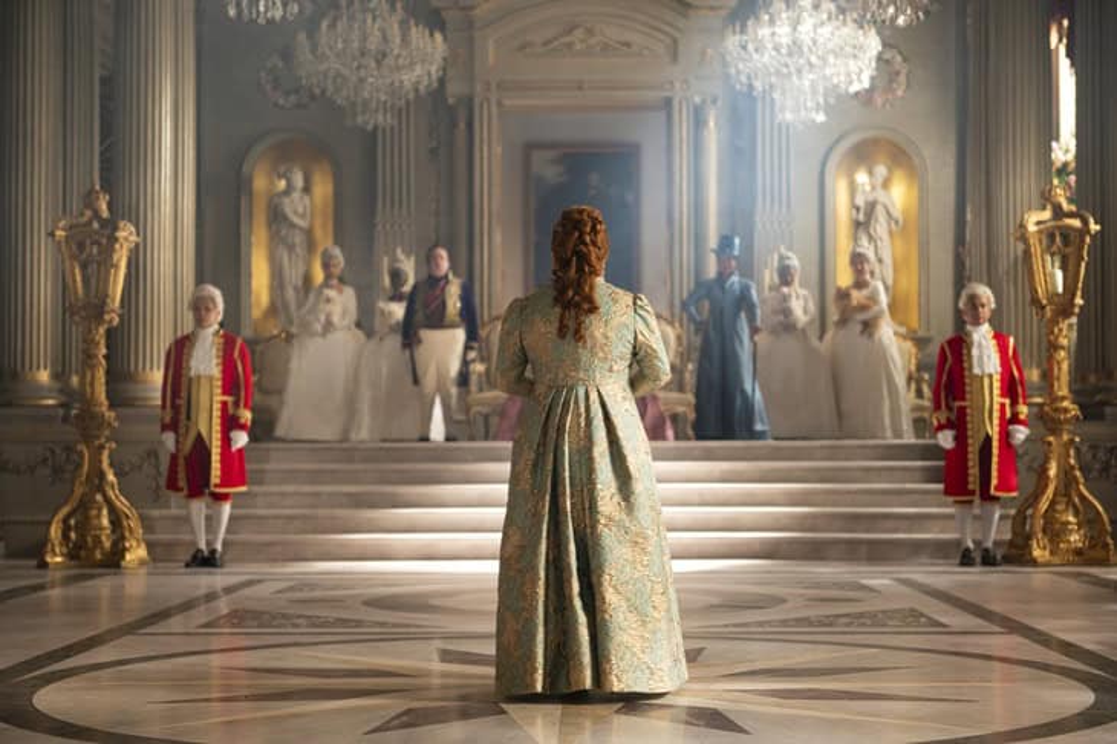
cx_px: 558
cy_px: 372
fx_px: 2171
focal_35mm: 70
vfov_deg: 19.4
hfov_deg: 28.9
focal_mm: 70
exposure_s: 1/100
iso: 640
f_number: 2.8
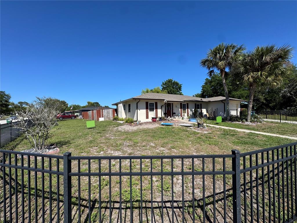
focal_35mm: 14
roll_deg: +1.0
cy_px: 112
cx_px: 148
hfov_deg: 102.1
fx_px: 120
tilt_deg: +2.2
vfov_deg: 85.7
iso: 50
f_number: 2.2
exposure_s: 1/2083
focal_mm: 2.22
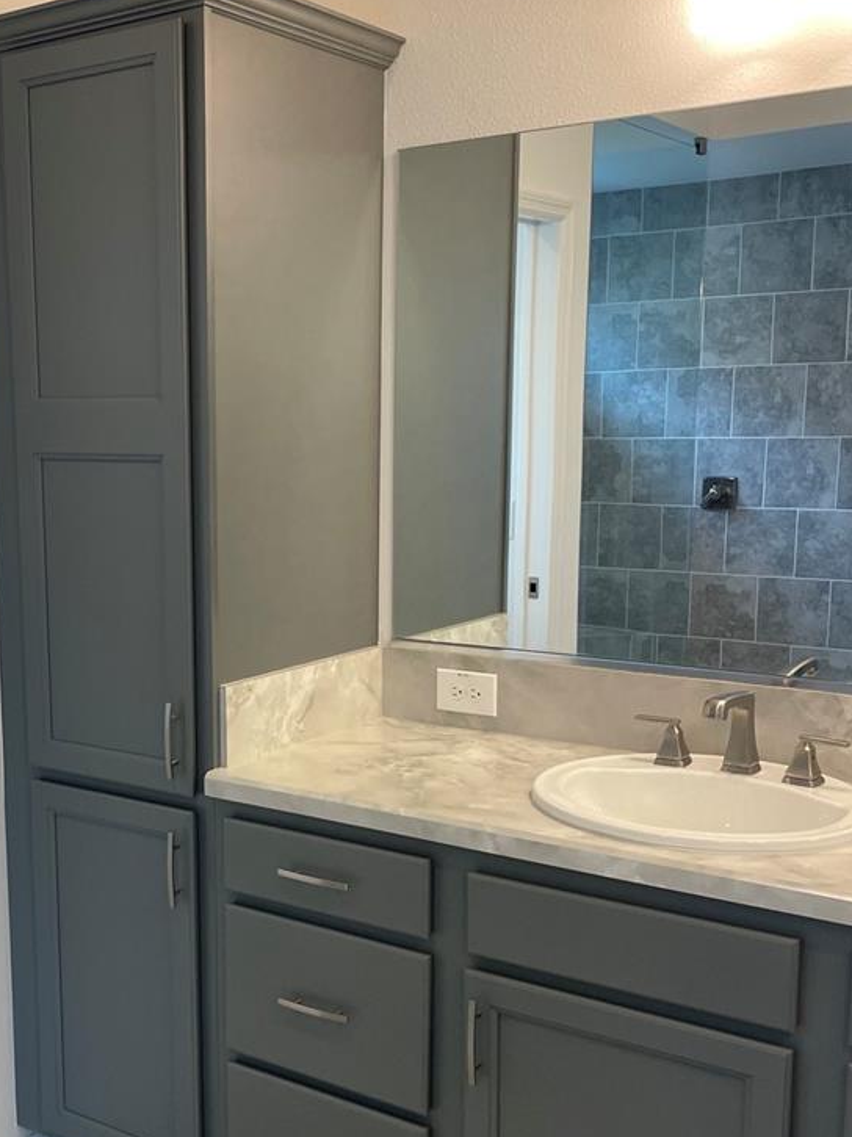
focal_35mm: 43
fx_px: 1412
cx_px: 233
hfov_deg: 33.0
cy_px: 666
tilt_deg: -9.7
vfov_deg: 43.7
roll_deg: +1.6
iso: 80
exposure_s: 1/120
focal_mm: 4.2
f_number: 1.6
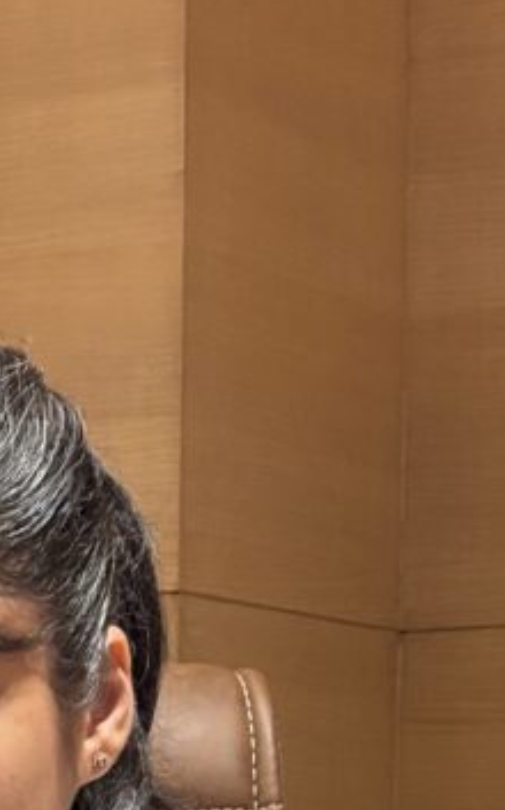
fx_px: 3530
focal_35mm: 160
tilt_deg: -3.6
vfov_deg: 12.5
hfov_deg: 8.0
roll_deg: -1.5
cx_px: -262
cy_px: 1163
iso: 320
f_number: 1.6
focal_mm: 5.96
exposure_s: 1/25
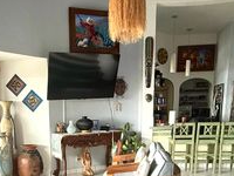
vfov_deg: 32.6
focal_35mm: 42
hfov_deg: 43.9
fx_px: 284
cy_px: 158
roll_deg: +1.0
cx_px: 71
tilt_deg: -10.3
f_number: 2.2
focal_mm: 2.22
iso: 200
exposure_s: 1/99
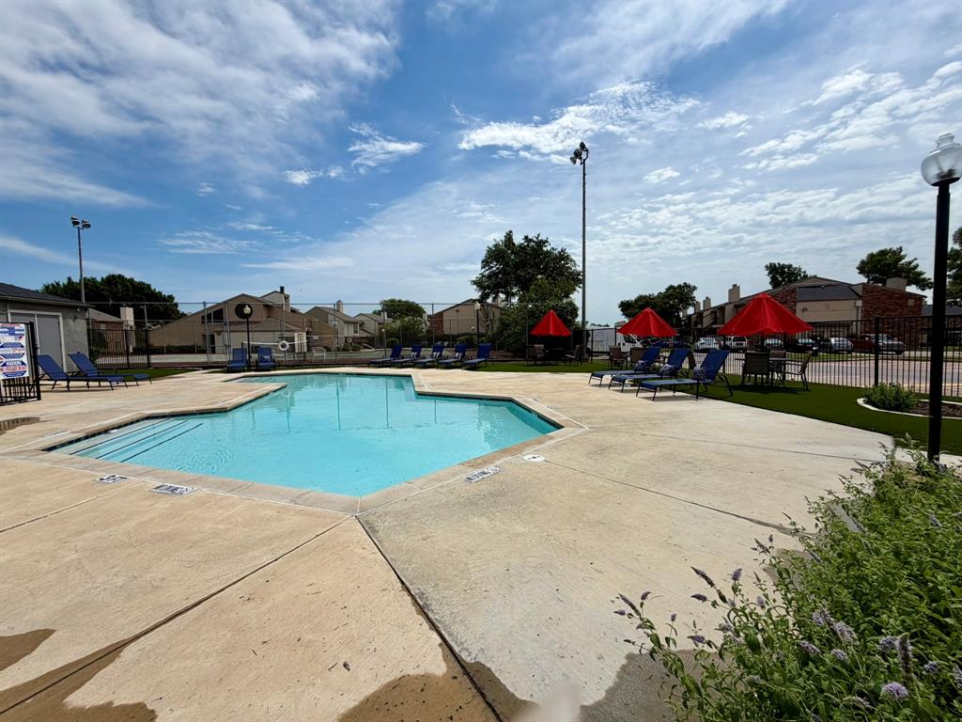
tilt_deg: -4.2
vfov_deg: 85.7
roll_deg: +1.4
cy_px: 361
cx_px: 481
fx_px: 389
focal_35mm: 14
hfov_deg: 102.1
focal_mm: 2.22
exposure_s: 1/2320
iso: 20
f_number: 2.2
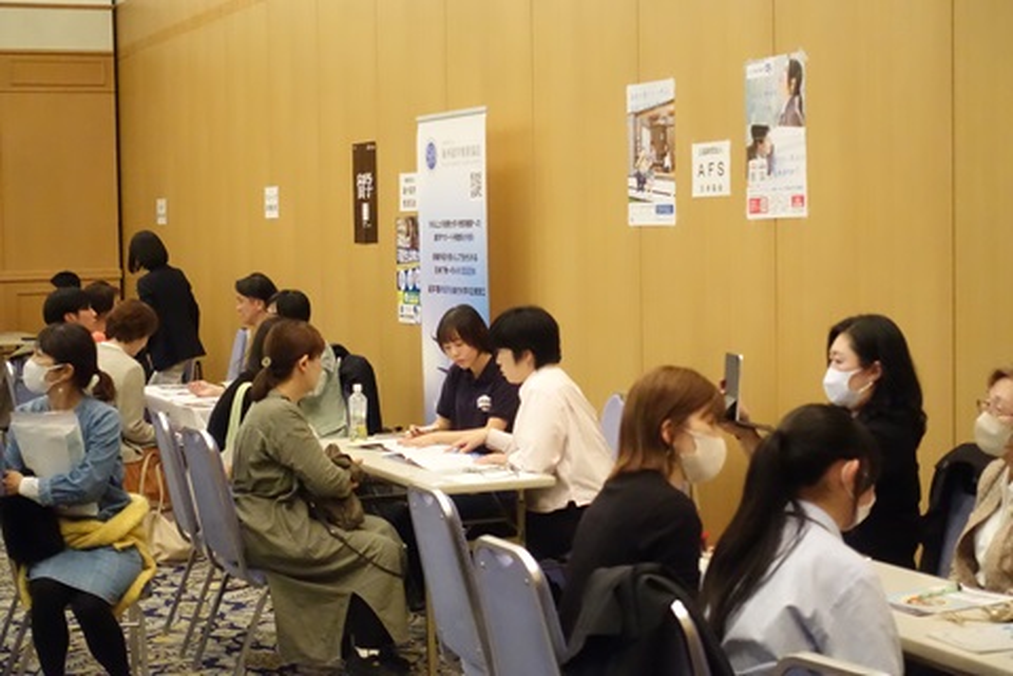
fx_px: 1970
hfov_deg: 28.8
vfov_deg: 19.5
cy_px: 338
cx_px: 506
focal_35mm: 70
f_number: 2.8
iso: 6400
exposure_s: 1/200
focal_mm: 25.7
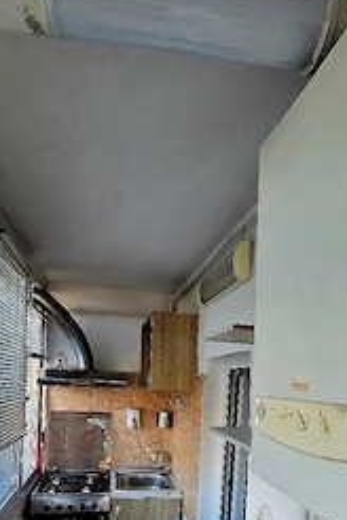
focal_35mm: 22
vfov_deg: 72.8
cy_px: 393
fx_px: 318
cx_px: 199
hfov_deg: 57.0
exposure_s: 1/370
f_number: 2.2
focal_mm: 2.2
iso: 200
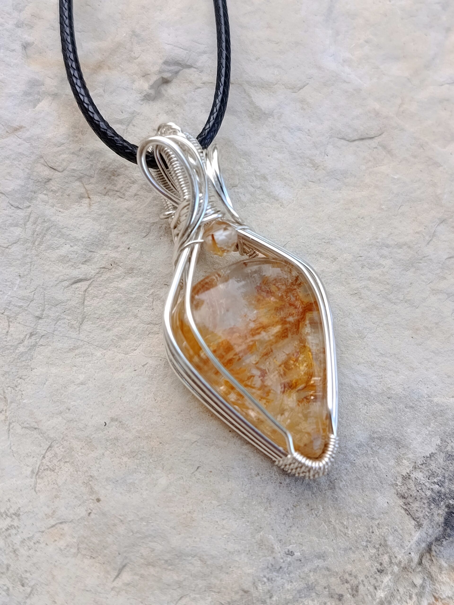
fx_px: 839
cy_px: 302
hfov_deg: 30.3
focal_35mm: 48
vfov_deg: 39.7
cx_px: 227
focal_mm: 5.24
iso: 62
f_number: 1.7
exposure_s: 1/100
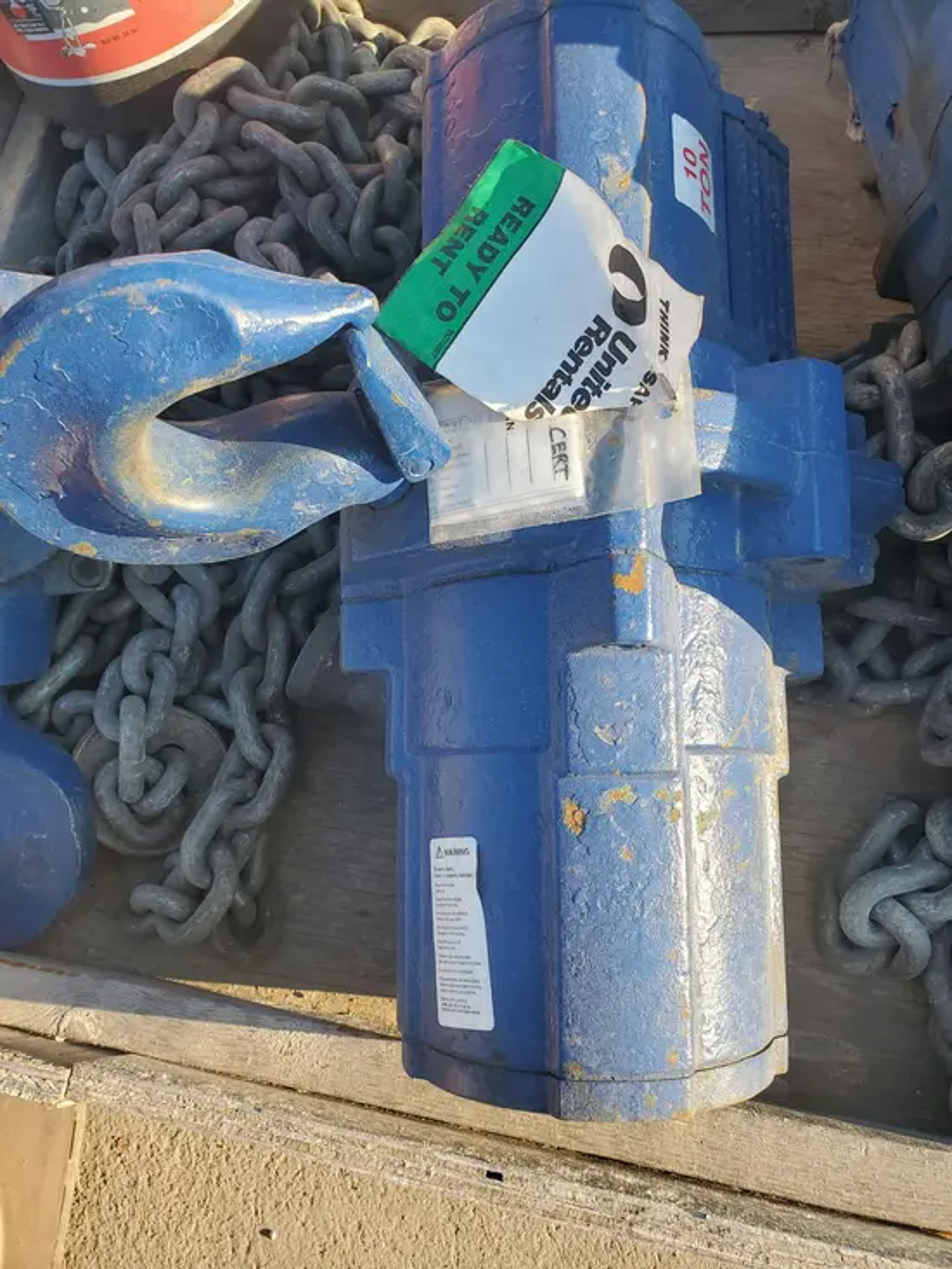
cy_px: 634
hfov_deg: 53.1
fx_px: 953
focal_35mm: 26
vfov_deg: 67.3
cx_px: 476
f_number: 2.4
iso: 50
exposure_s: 1/323
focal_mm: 4.3
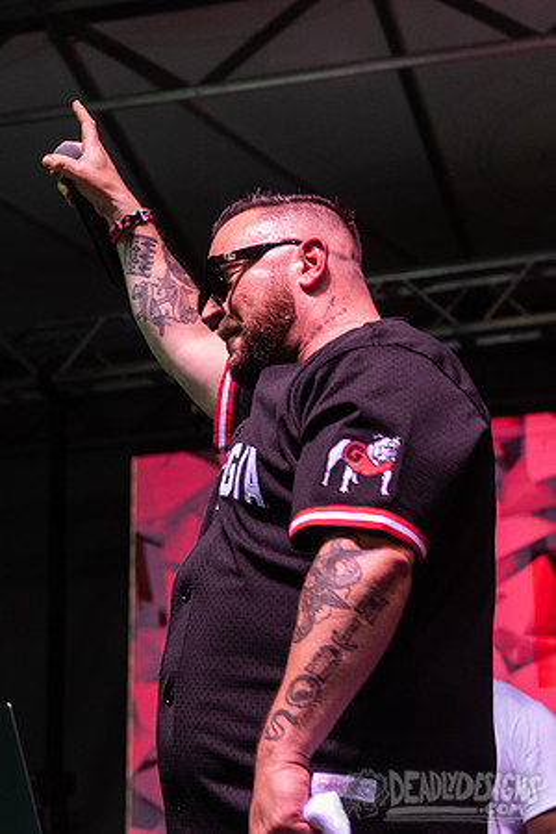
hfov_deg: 15.7
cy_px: 417
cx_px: 169
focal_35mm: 87
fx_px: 2014
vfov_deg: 23.4
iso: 2000
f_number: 4
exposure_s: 1/250
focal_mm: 58
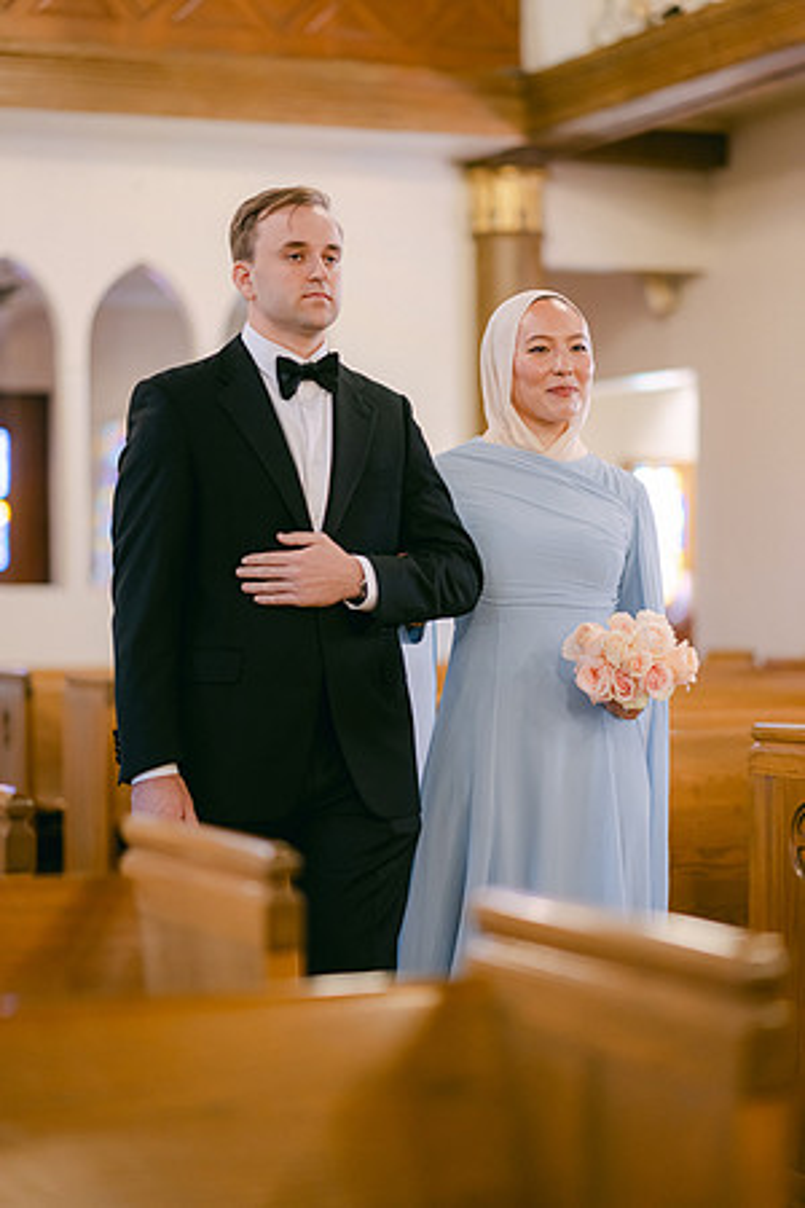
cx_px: 402
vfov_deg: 23.9
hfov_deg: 16.1
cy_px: 604
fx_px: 2851
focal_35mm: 85
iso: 1100
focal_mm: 85
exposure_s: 1/200
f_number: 1.8
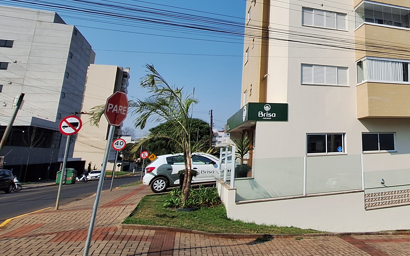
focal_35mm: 29
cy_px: 62
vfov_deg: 41.8
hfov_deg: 56.0
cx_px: 368
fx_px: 324
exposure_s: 1/1597
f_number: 2.2
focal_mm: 1.74
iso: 40
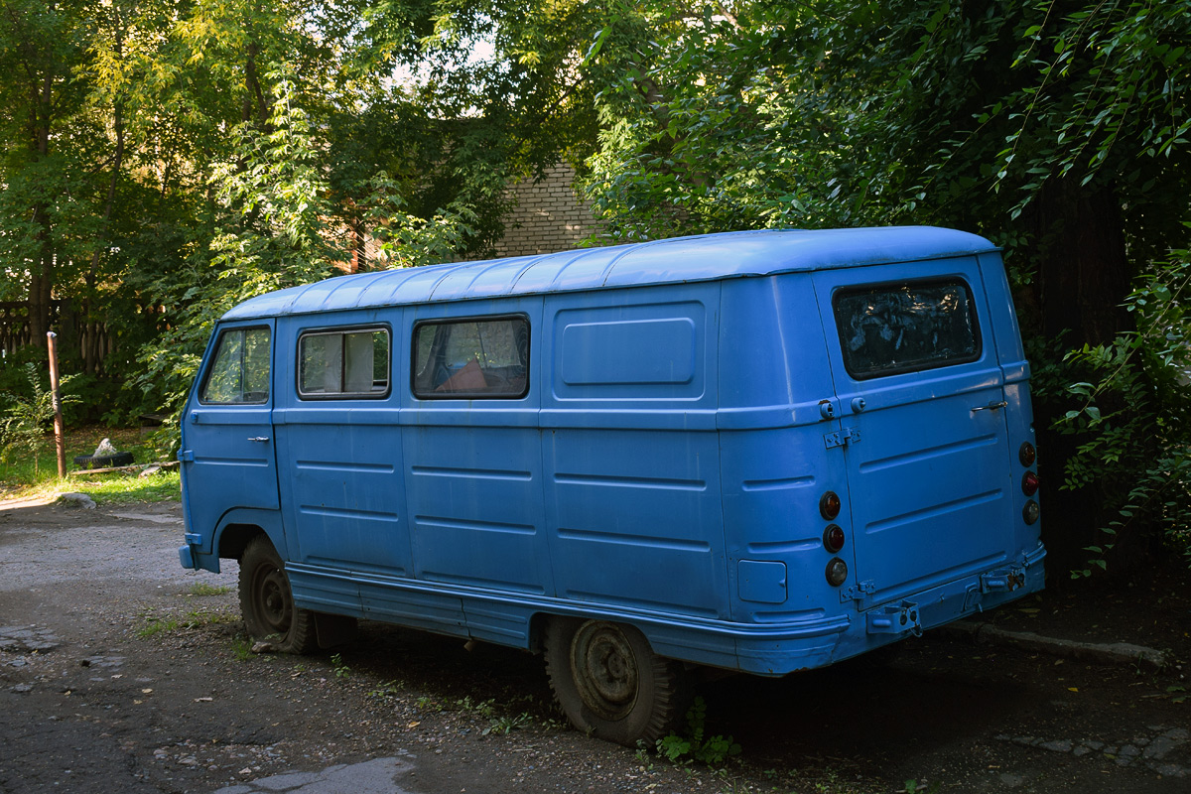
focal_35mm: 44
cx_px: 596
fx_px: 1439
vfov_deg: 30.8
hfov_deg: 45.0
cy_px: 397
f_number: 5.6
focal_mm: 29
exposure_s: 1/60
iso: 200
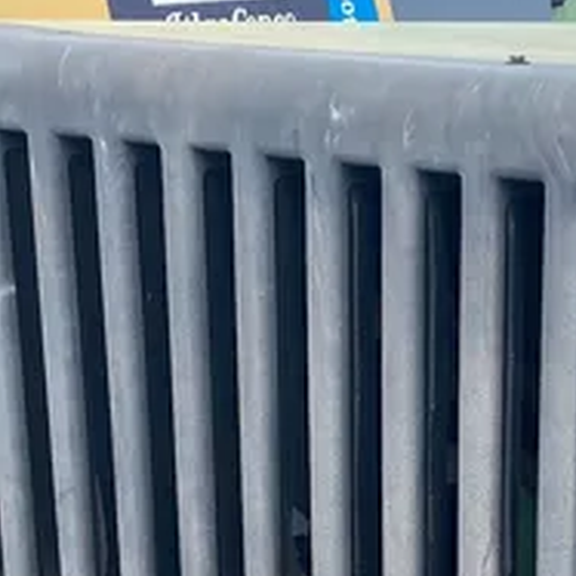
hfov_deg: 17.5
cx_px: 844
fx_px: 1694
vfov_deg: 17.4
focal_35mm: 90
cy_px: 864
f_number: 1.8
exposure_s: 1/447
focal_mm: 4.25
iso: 32
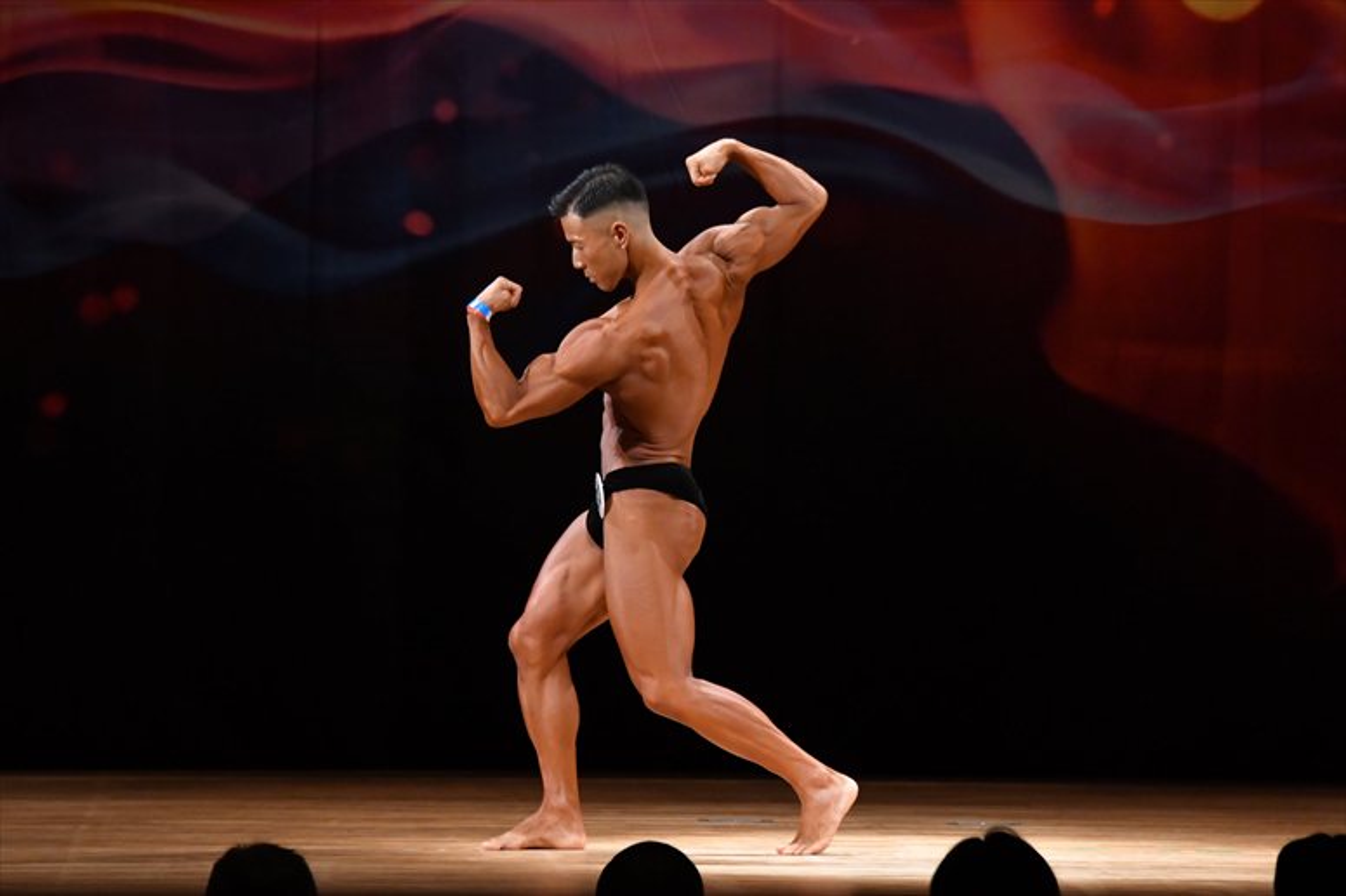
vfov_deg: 5.7
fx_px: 8969
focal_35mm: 240
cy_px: 448
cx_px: 673
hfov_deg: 8.6
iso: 4000
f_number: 5.6
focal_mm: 160
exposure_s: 1/400
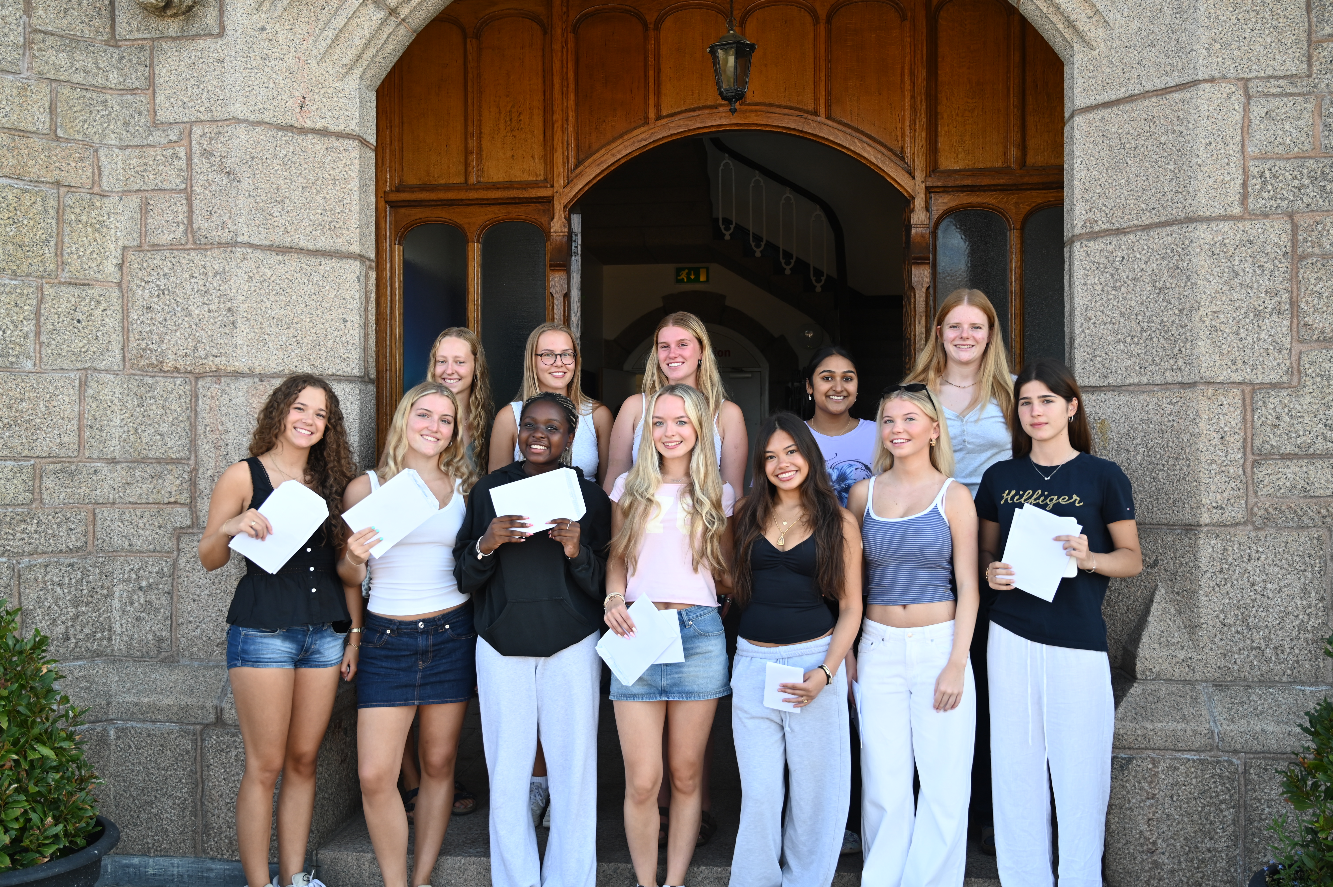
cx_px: 666
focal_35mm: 33
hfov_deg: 57.3
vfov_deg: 39.9
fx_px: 1221
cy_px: 444
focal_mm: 33
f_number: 4
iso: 200
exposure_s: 1/250
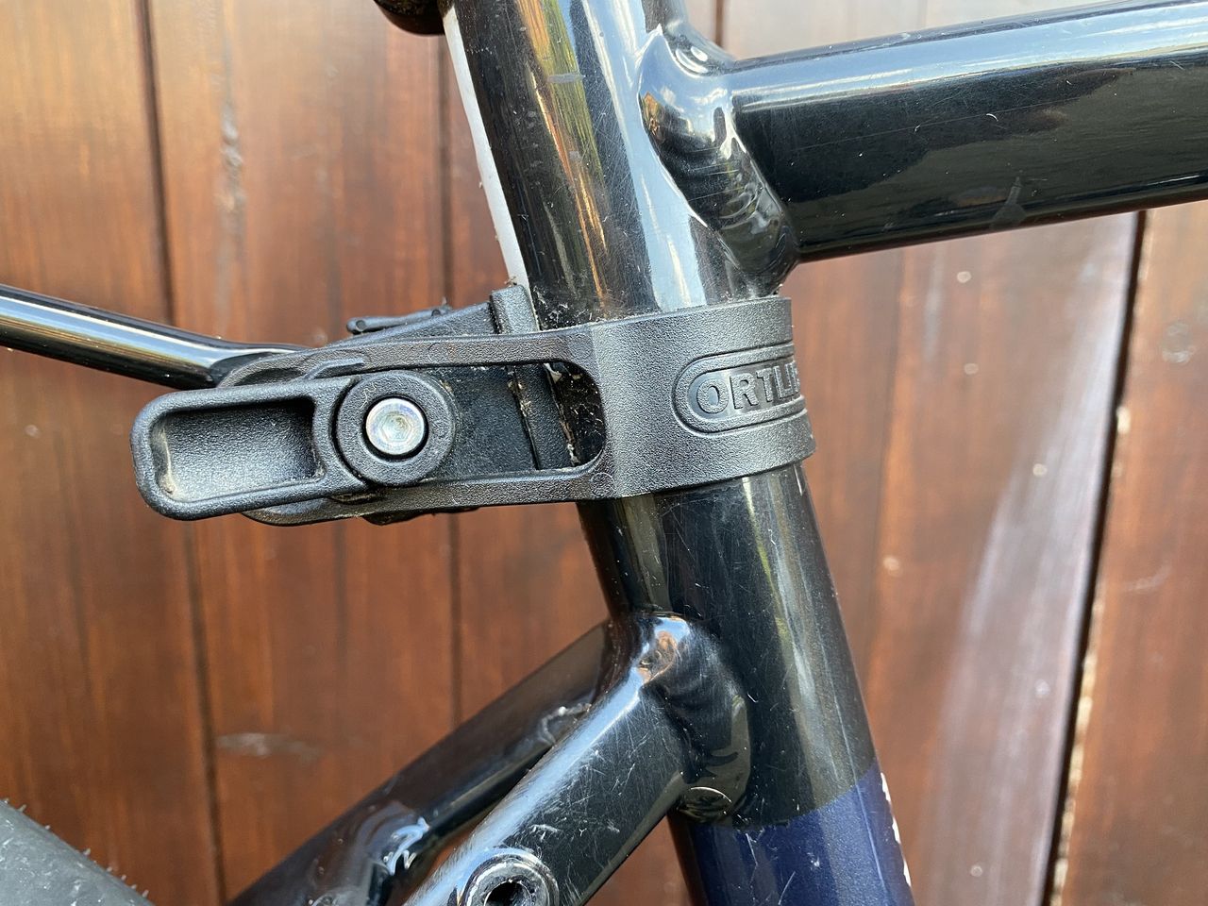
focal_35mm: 26
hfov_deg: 67.3
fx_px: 907
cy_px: 453
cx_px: 604
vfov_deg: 53.1
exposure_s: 1/79
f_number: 1.8
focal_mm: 4.25
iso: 125
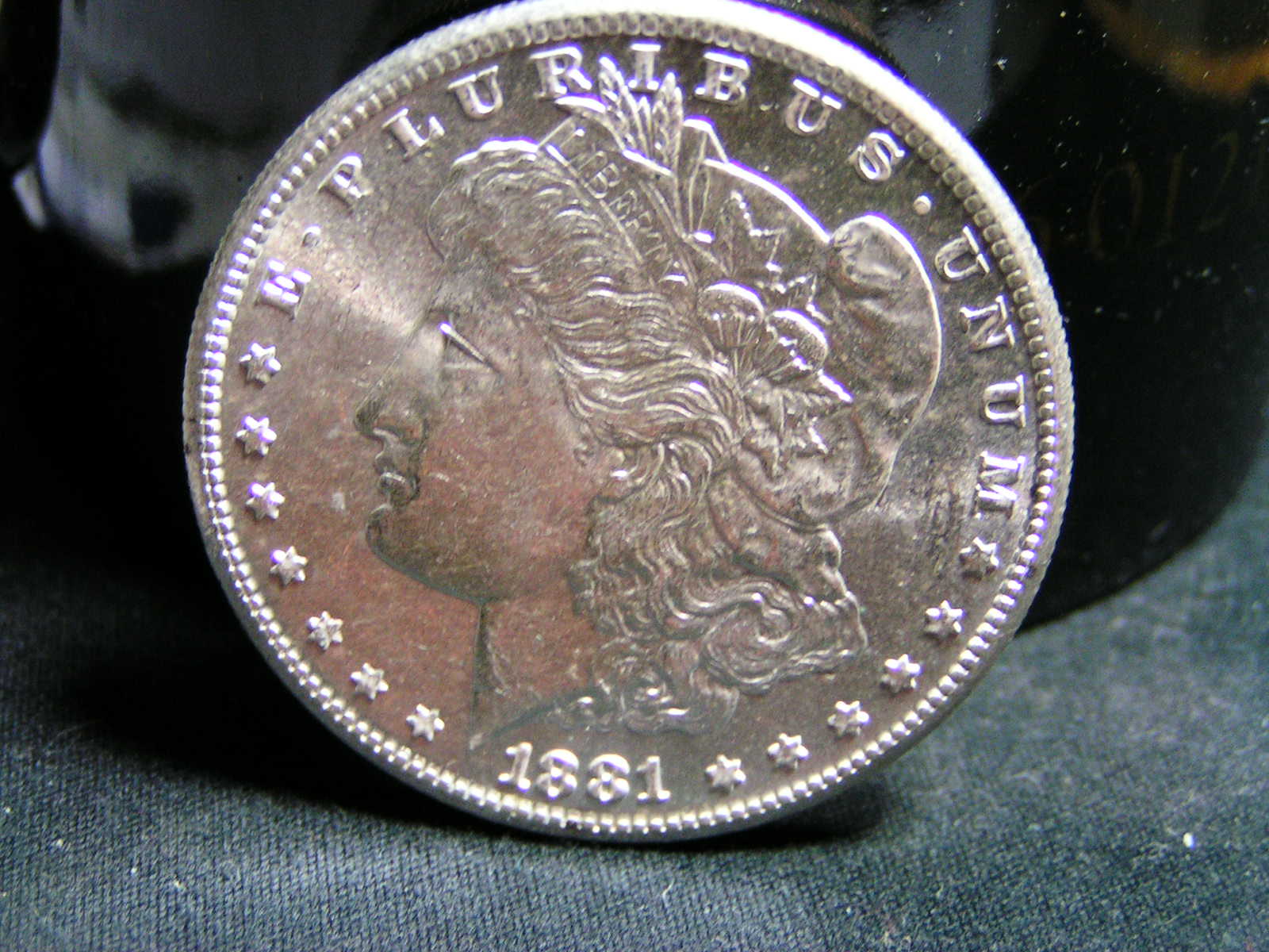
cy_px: 476
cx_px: 634
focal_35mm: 63
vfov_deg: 23.3
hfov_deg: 30.7
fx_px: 2310
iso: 200
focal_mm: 9.7
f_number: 3.2
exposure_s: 1/30
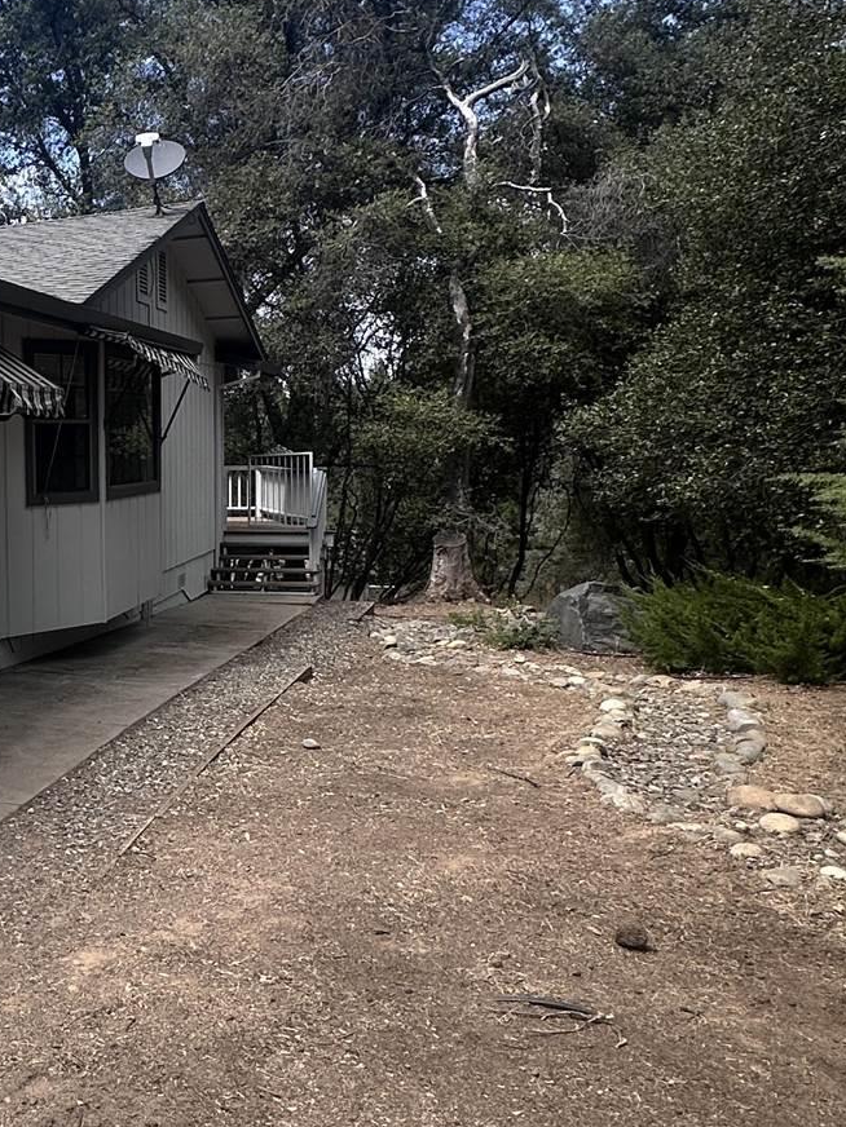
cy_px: 560
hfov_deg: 32.2
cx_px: -164
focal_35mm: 37
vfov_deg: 50.1
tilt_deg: -2.7
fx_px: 1206
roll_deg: +1.4
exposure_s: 1/785
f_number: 2.2
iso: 40
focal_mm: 2.22
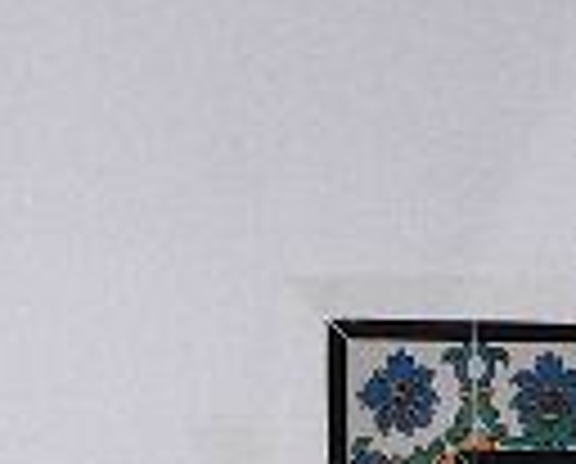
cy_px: 1009
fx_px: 3742
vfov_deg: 6.8
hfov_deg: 8.6
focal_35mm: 219
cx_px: -220
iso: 80
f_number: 2.8
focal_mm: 6
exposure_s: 1/60
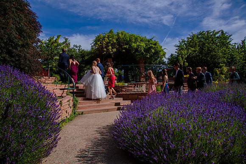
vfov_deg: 53.2
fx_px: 164
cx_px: 123
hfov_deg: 73.7
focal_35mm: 24
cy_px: 82
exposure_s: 1/400
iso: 200
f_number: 10
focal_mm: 24
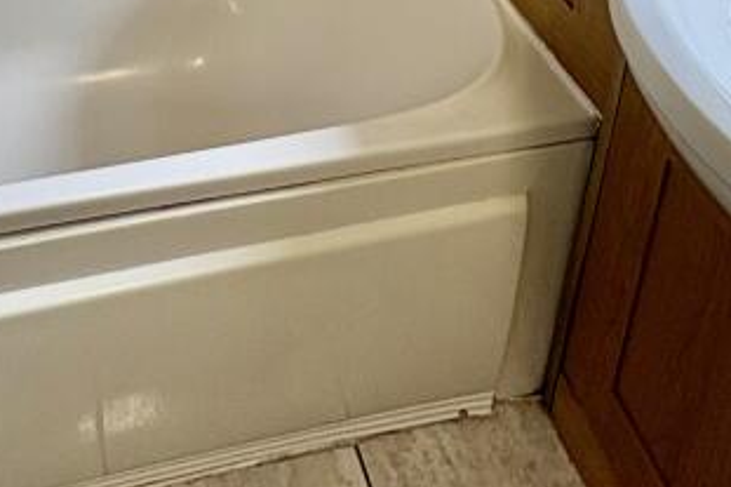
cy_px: -341
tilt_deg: -19.0
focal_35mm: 48
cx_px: 209
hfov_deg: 40.3
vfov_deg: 21.1
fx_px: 974
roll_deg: -1.8
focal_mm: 2.22
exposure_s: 1/50
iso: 200
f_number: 2.2
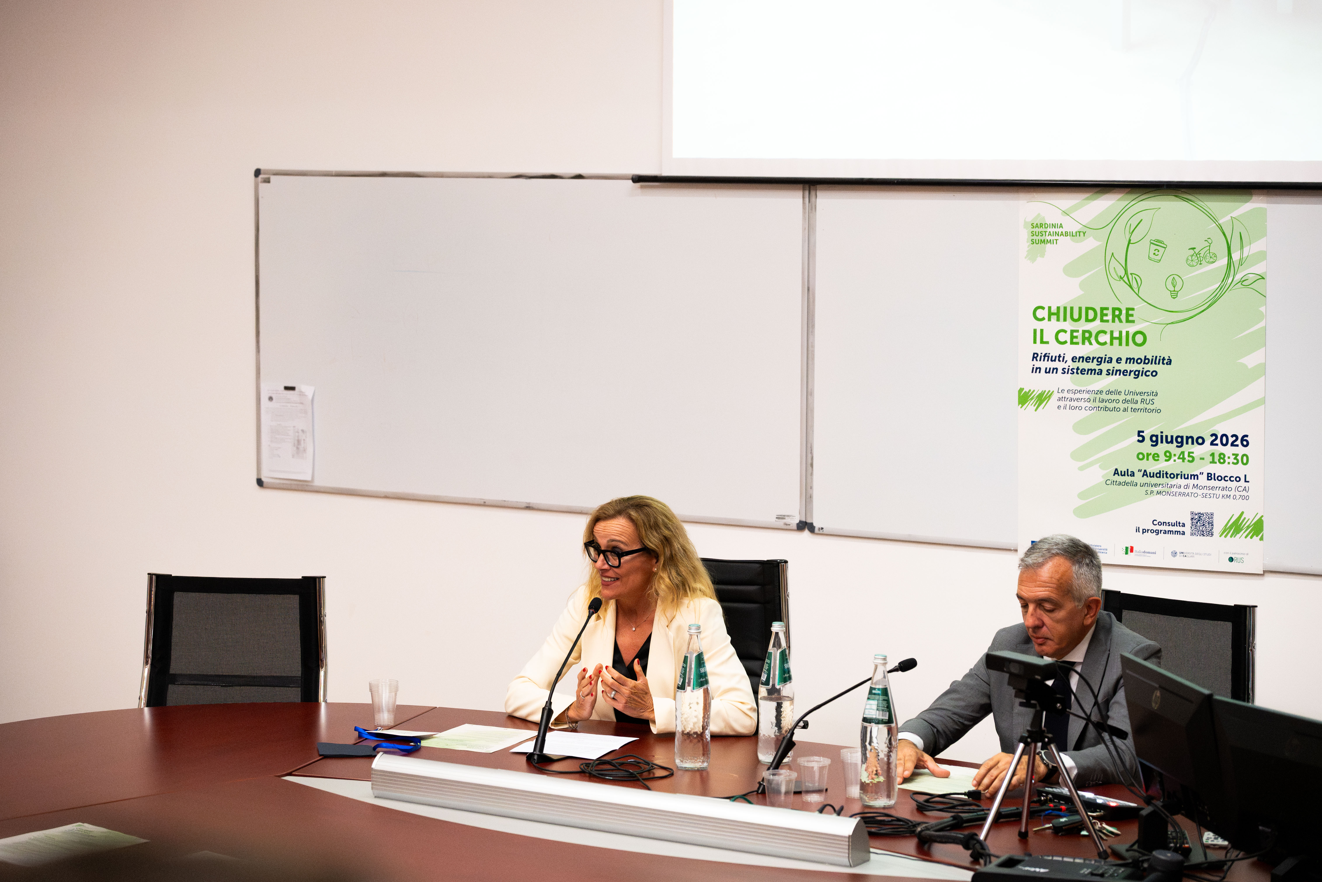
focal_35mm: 79
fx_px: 2901
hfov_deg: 25.7
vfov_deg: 17.3
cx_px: 661
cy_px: 441
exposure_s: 1/640
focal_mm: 79
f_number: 4
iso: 10000
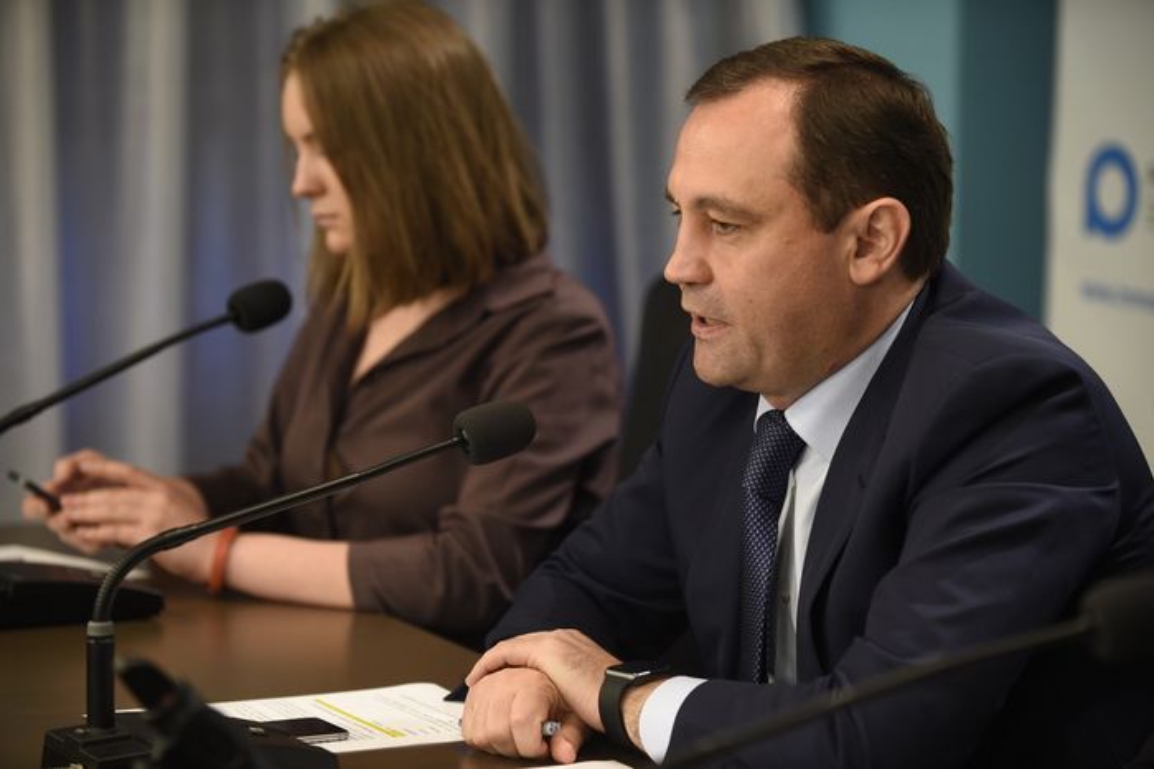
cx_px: 577
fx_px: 3717
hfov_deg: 17.6
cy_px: 384
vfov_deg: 11.8
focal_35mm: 116
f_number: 4
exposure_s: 1/250
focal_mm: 116
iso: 1600
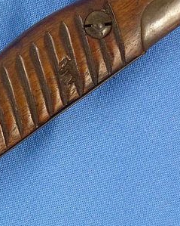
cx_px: -20
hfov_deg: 11.9
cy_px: 94
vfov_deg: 15.0
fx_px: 853
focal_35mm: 128
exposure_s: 1/80
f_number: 4.1
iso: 320
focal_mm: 8.7
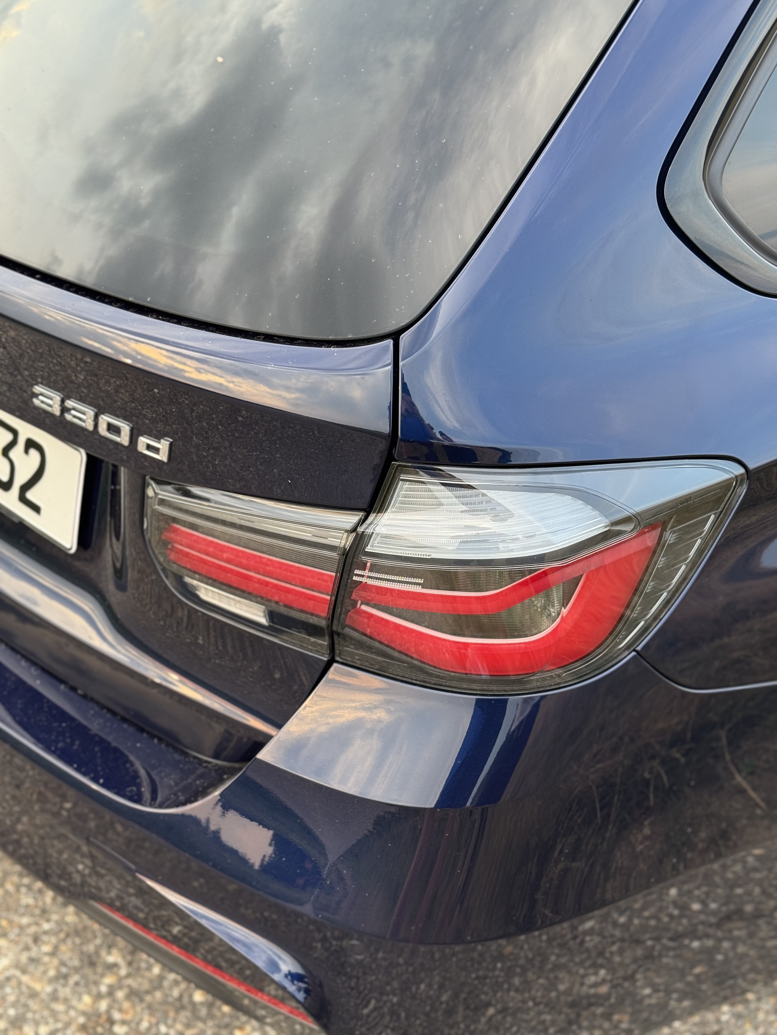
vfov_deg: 39.7
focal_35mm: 48
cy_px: 518
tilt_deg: -29.1
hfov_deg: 30.3
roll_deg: +0.8
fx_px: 1437
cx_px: 388
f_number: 1.78
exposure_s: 1/121
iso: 80
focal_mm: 6.76
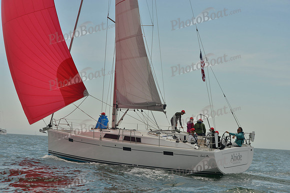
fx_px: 564
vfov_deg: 19.5
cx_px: 145
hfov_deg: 28.8
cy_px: 96
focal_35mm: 70
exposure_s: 1/1250
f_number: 9
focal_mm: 70
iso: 280
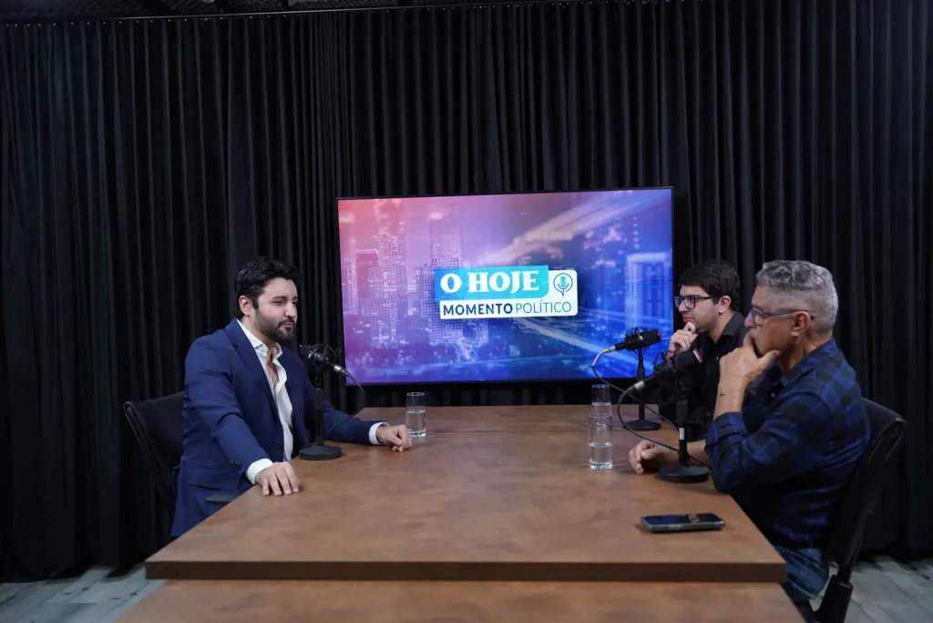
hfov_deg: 55.4
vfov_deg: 38.6
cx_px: 466
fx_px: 889
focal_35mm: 34
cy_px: 312
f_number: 3.2
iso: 800
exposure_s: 1/125
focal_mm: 34.3
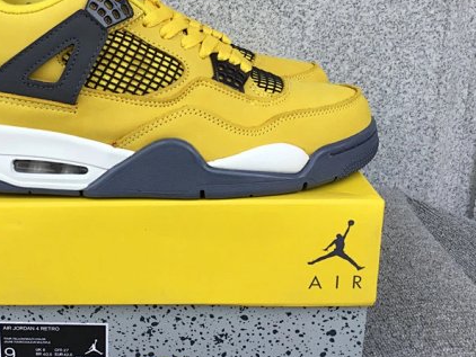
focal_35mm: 47
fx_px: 647
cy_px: 136
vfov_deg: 30.8
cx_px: 151
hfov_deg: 39.8
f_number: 2.4
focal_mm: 3.3
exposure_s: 1/426
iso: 25
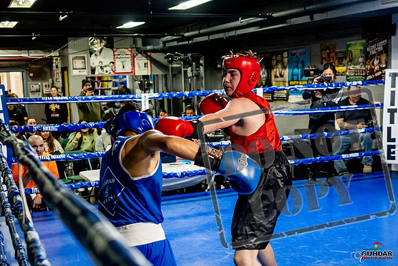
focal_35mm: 52
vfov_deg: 26.0
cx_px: 199
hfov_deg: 38.2
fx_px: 575
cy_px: 133
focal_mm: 35
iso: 5000
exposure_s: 1/800
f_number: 2.8
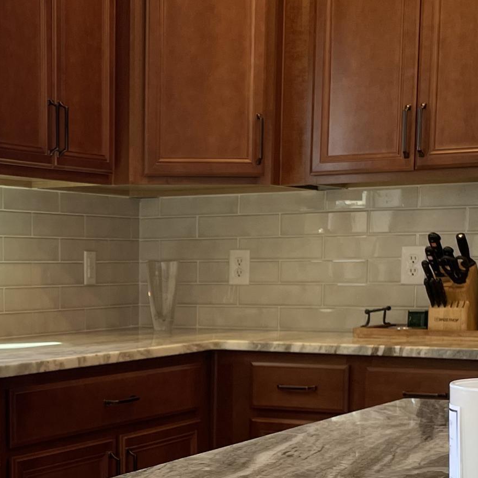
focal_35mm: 79
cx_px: 65
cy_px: 438
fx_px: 1234
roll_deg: +0.1
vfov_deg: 21.4
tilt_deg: -7.9
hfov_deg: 21.5
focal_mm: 4.2
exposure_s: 1/120
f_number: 1.6
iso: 64
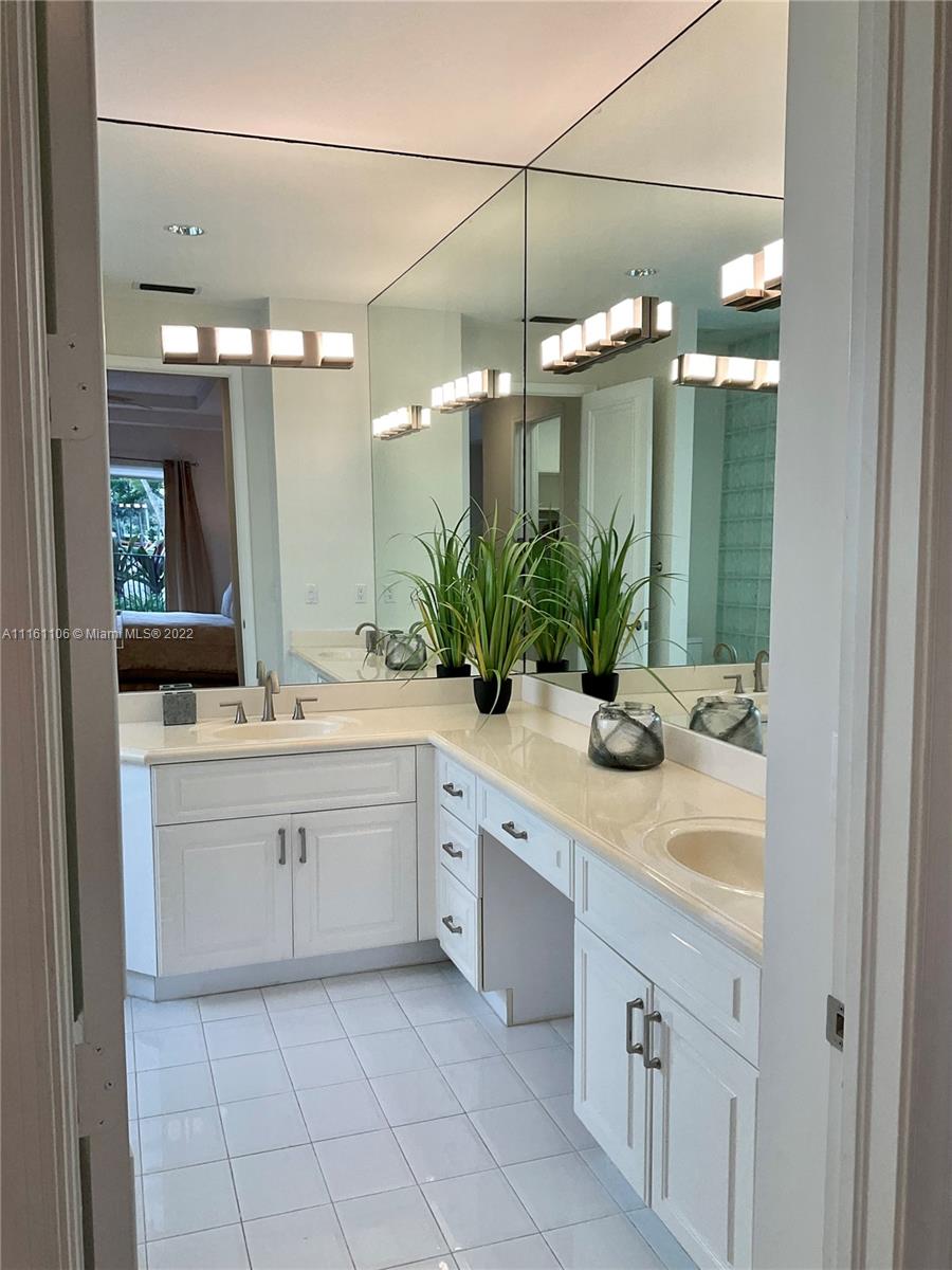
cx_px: 476
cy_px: 635
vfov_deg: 61.7
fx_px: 1063
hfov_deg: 48.2
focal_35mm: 29
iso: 25
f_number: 1.8
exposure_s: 1/120
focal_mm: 3
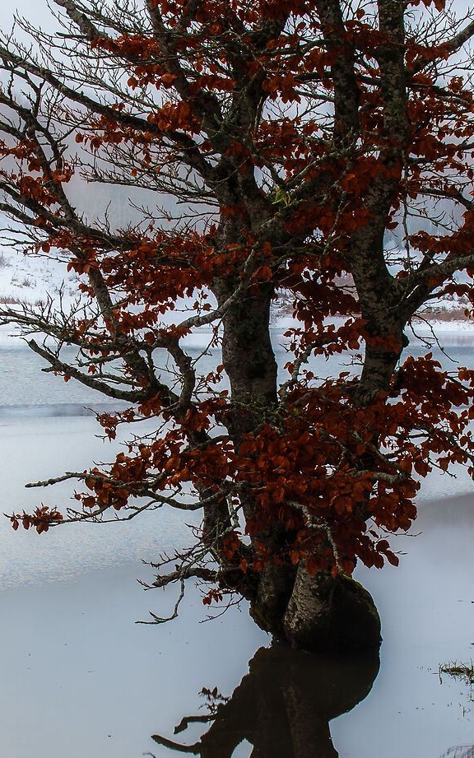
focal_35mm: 85
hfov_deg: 15.4
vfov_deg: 24.2
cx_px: 221
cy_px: 505
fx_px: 1756
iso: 100
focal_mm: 32
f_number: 11
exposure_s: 1/2
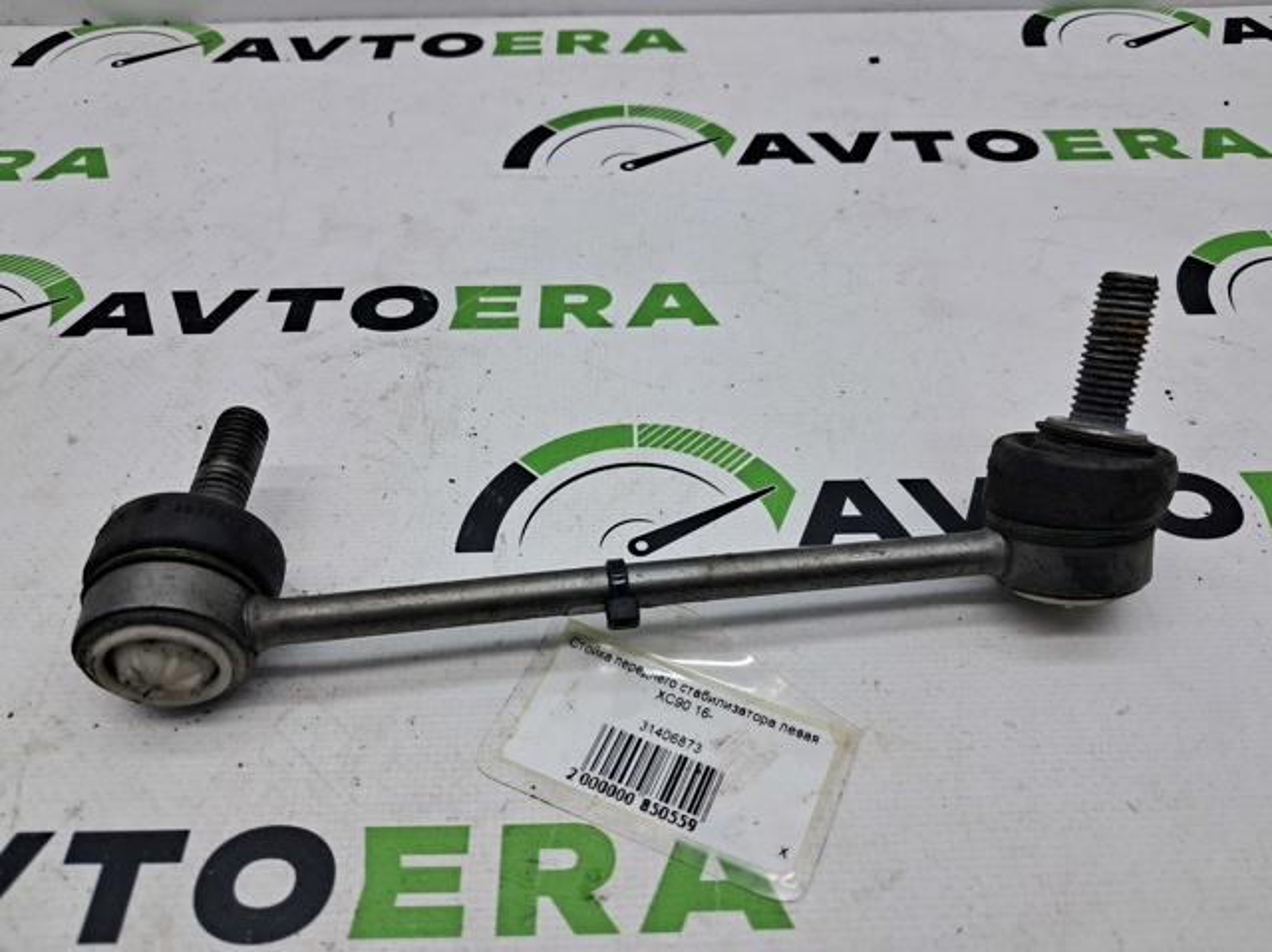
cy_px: 476
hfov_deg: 65.4
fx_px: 991
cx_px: 636
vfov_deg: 51.3
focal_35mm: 27
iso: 50
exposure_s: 1/100
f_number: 1.8
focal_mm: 4
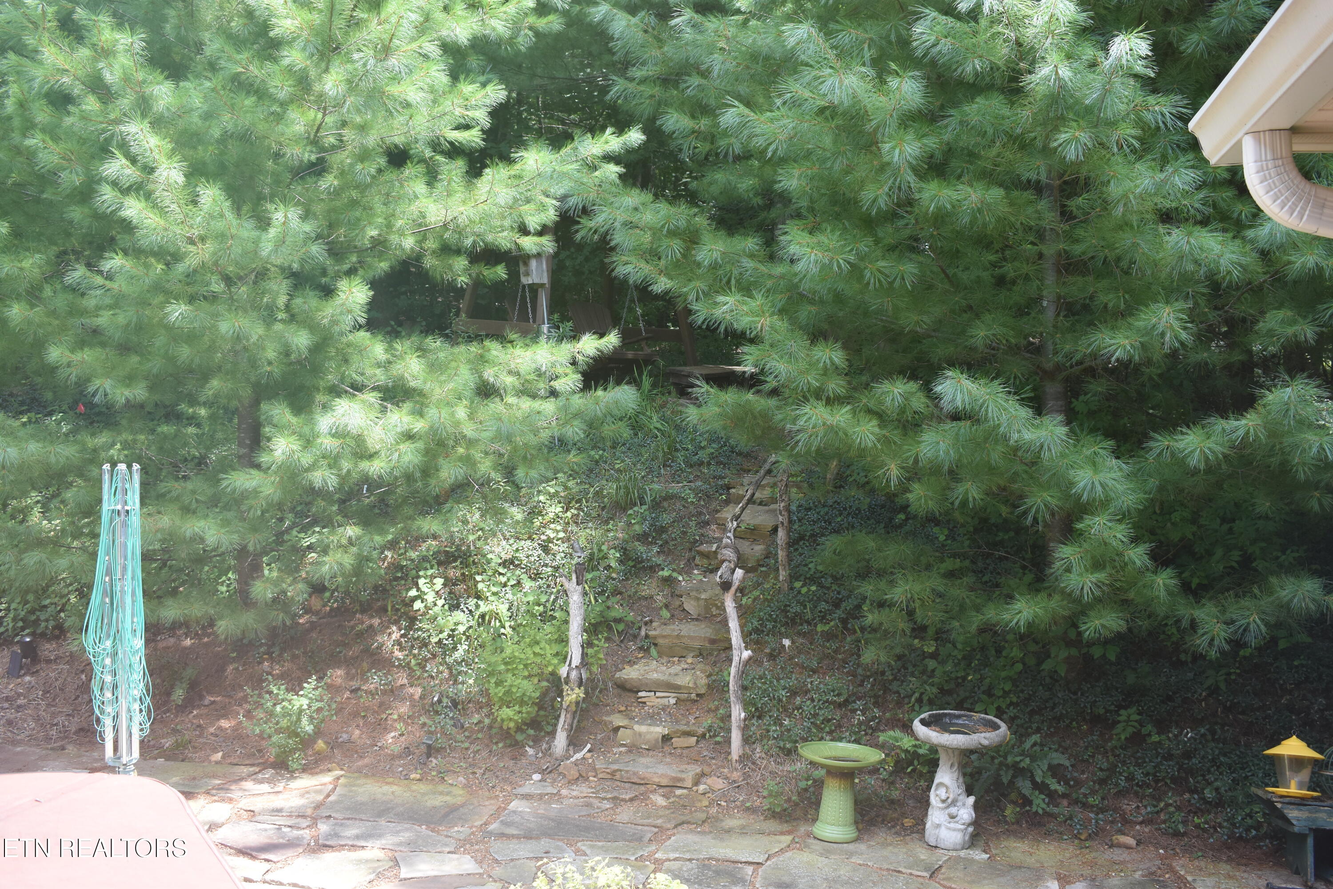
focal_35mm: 33
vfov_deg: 40.0
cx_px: 666
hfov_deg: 57.2
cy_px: 444
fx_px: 1222
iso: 400
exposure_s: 1/250
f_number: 5.6
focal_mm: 22
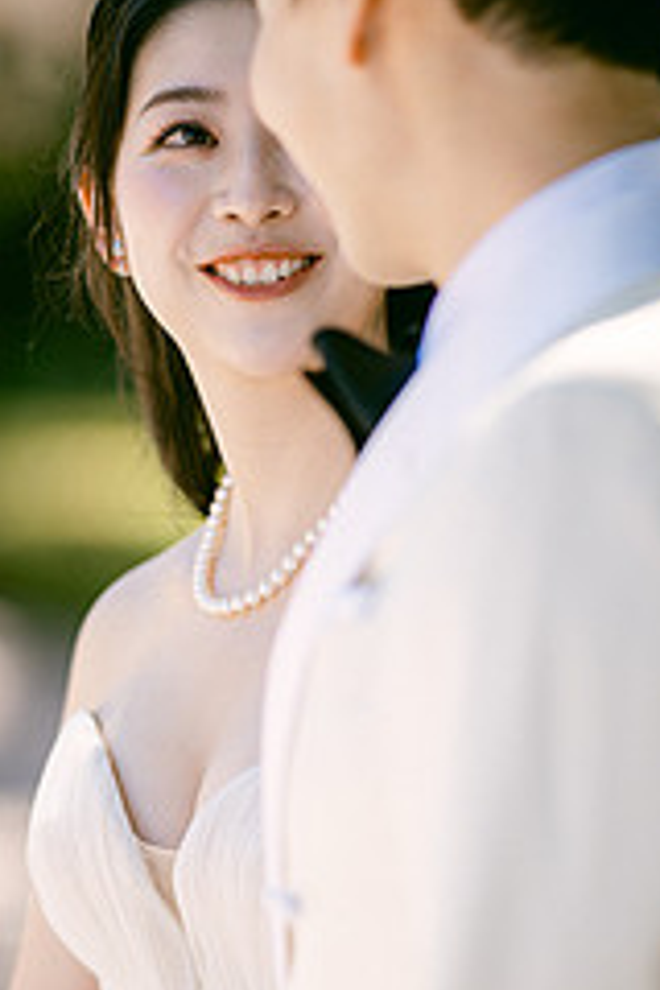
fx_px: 5417
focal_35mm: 197
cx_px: 351
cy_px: 705
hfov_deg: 7.0
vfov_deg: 10.4
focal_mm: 105
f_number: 1.4
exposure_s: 1/1000
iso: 64
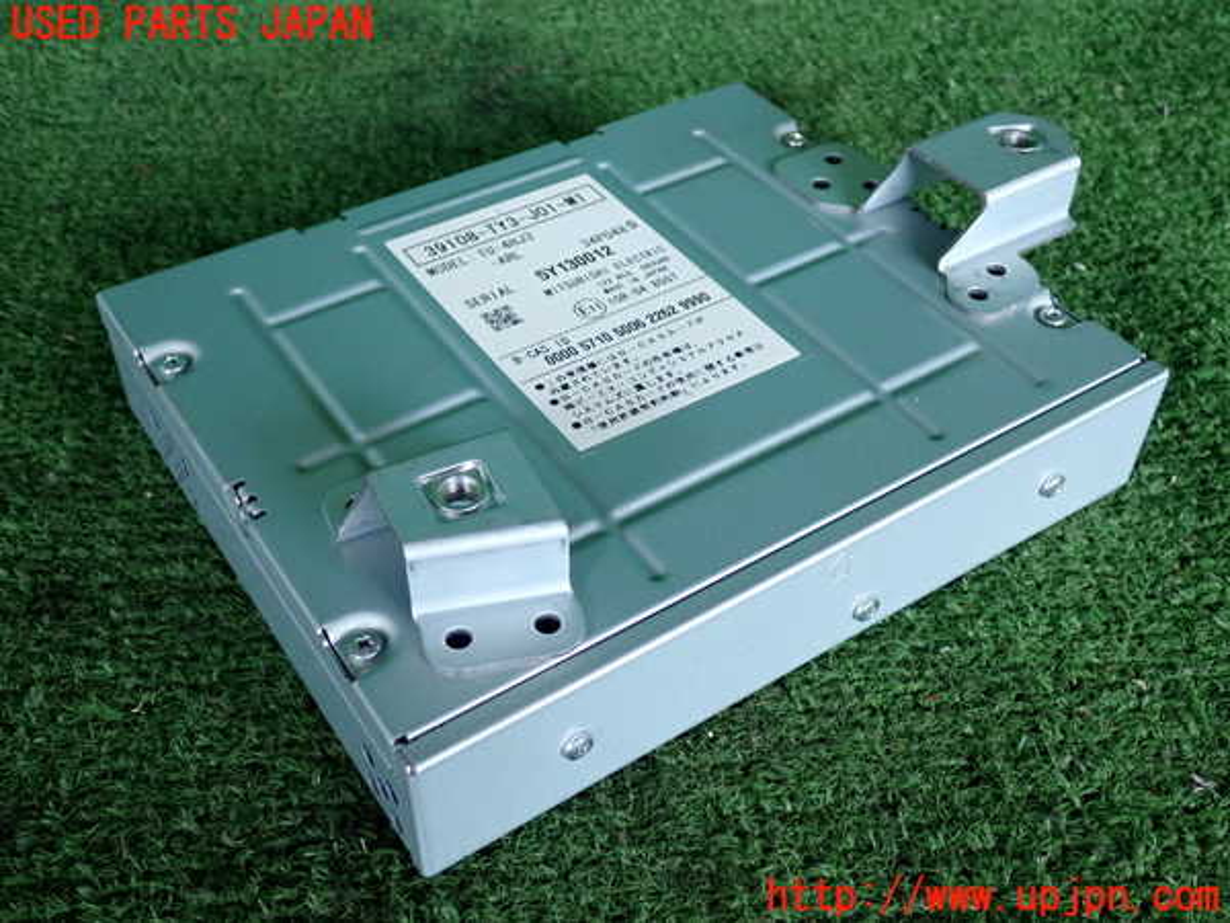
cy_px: 462
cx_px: 615
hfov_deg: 49.0
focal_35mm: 38
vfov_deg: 37.7
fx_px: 1350
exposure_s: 1/125
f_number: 2.7
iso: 250
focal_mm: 6.83
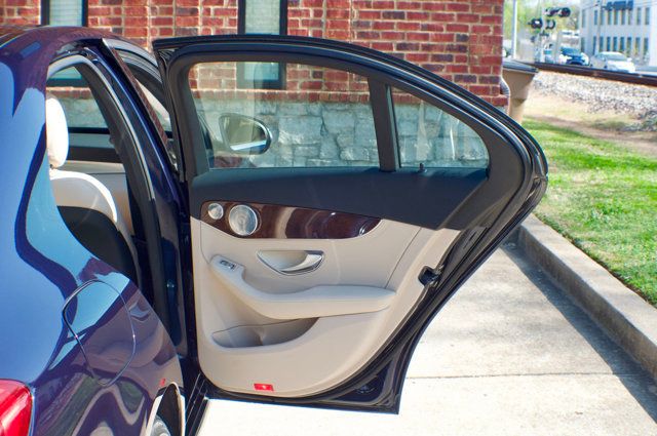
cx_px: 328
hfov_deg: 27.0
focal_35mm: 75
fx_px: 1367
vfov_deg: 18.1
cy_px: 218
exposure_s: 1/250
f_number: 8
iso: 500
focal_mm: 50
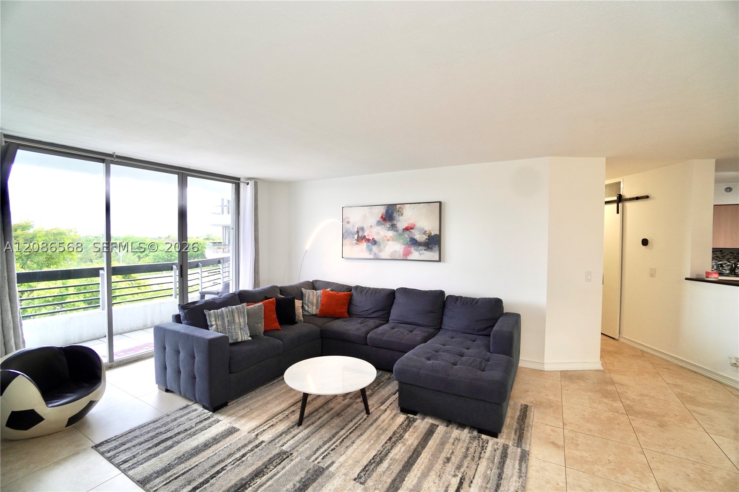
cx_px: 370
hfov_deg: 100.4
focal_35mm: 15
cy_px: 246
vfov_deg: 77.3
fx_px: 308
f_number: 4
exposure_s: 1/60
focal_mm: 10
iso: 250
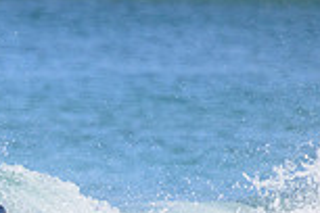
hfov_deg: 0.9
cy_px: 318
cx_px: -190
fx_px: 20541
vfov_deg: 0.6
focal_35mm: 2311
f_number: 11
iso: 1250
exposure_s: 1/2000
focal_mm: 610
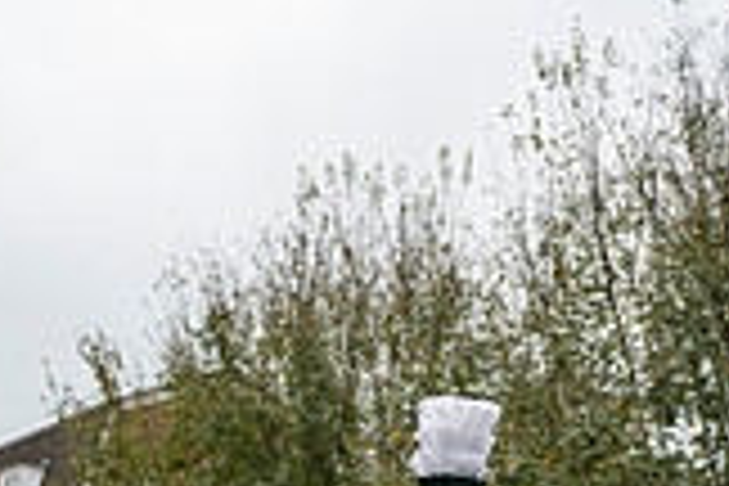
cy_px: 862
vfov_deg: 14.2
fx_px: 1741
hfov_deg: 23.6
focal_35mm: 86
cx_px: 446
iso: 640
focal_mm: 24
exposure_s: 1/1600
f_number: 4
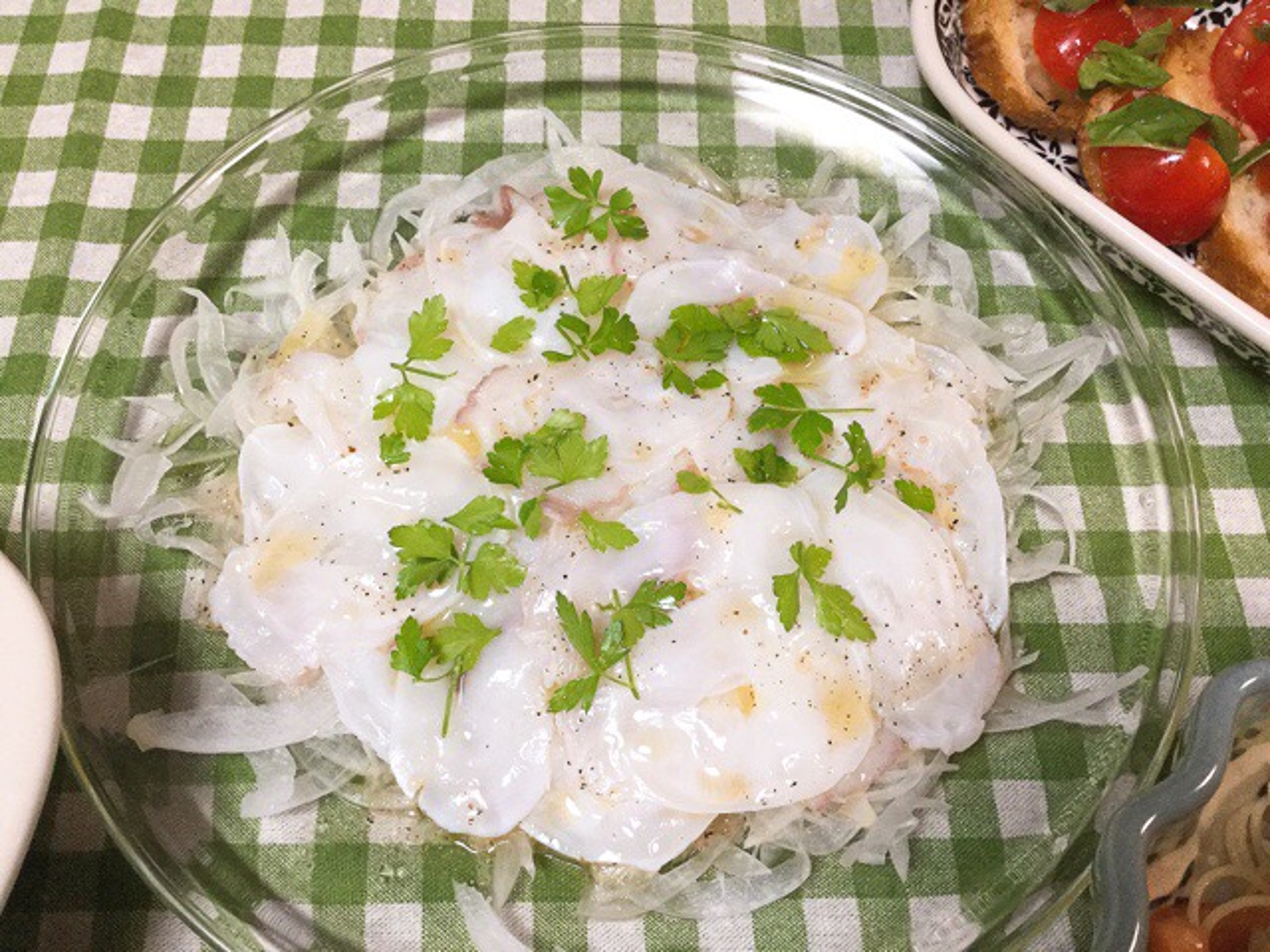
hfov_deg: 58.4
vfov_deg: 45.4
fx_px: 1137
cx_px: 635
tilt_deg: -64.1
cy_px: 476
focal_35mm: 31
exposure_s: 1/30
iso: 100
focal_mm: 3.3
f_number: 2.4
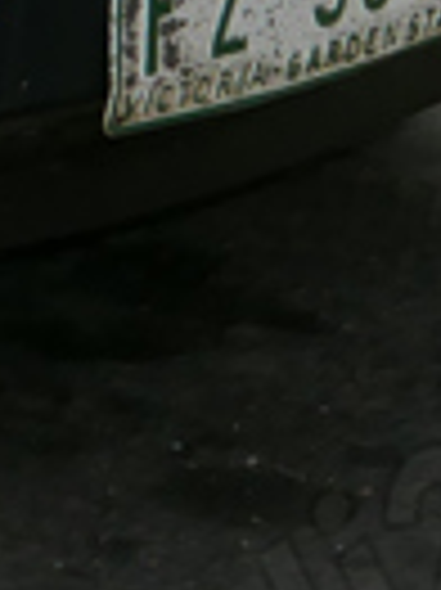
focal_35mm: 367
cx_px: -1188
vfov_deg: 5.3
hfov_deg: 3.8
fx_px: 6244
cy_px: -667
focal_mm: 22.7
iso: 200
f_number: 8
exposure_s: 1/2000
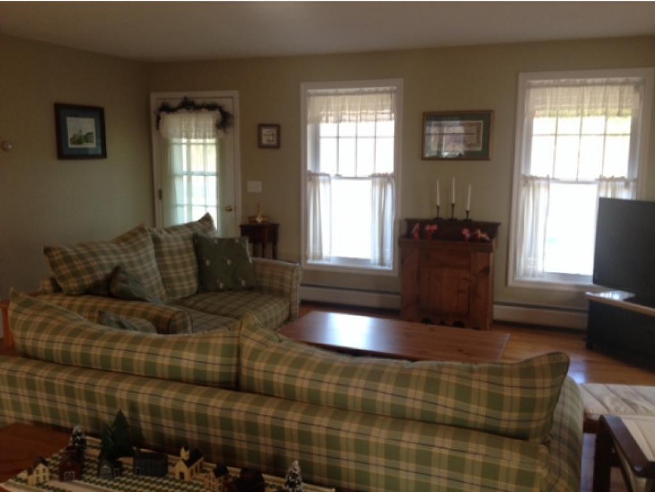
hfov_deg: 52.6
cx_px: 328
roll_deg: +0.5
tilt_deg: -9.8
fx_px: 663
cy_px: 246
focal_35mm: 35
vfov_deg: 40.7
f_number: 2.4
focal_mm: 4.28
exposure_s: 1/20
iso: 100
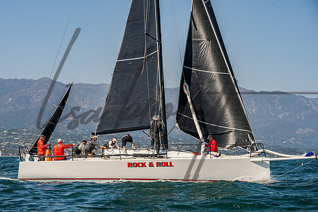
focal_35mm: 100
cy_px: 116
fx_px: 884
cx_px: 141
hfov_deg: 20.4
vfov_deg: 13.7
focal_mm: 89
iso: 500
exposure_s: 1/2500
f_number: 8
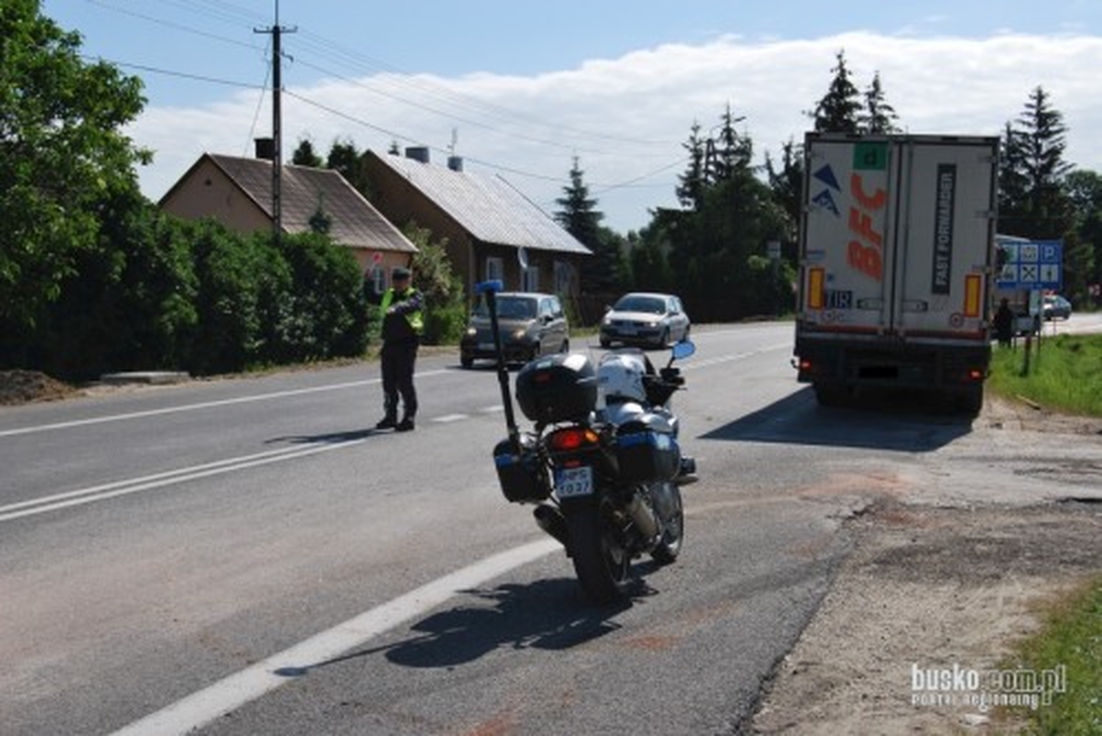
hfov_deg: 35.0
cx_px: 551
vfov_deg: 23.8
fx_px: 1746
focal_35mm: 57
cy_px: 368
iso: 100
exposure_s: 1/320
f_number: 9
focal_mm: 38
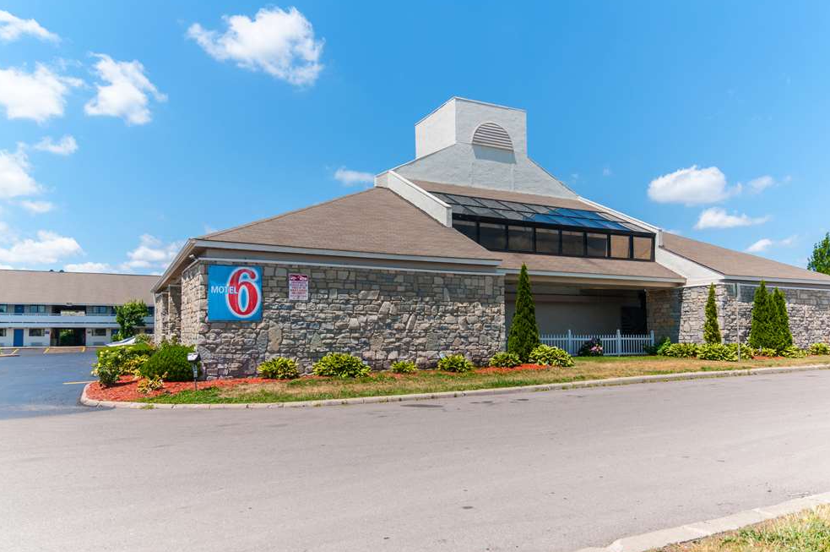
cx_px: 427
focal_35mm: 25
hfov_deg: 71.6
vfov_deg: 51.2
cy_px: 279
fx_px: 576
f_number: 8
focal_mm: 16
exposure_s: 1/640
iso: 320
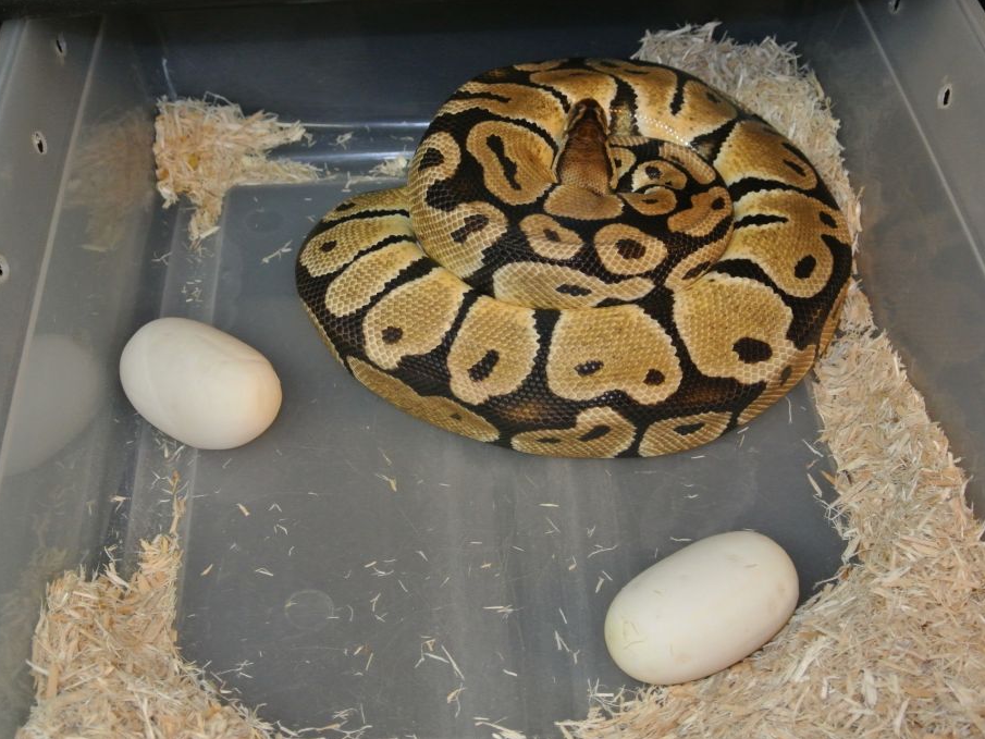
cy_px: 370
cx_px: 465
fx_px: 1394
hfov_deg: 38.9
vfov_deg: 29.7
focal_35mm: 49
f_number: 4.5
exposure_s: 1/60
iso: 800
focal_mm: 16.9
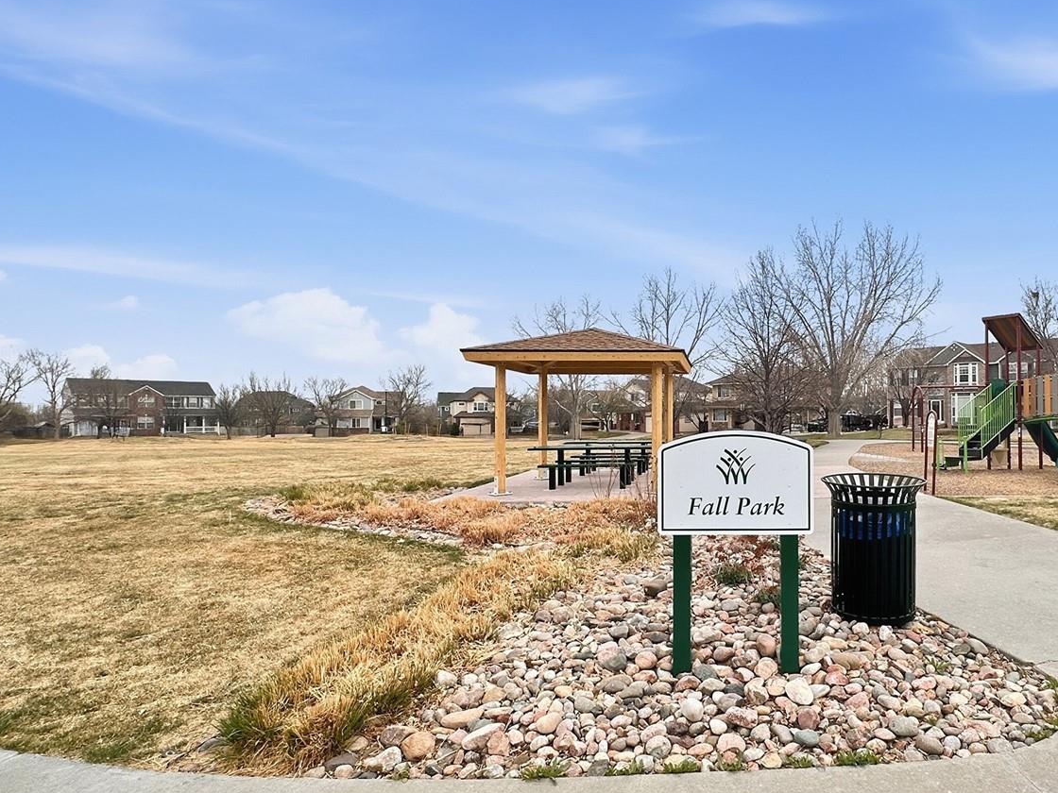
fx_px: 611
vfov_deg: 65.7
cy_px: 447
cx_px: 741
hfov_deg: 77.9
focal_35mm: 20
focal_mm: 2.2
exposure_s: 1/276
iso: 40
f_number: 2.2
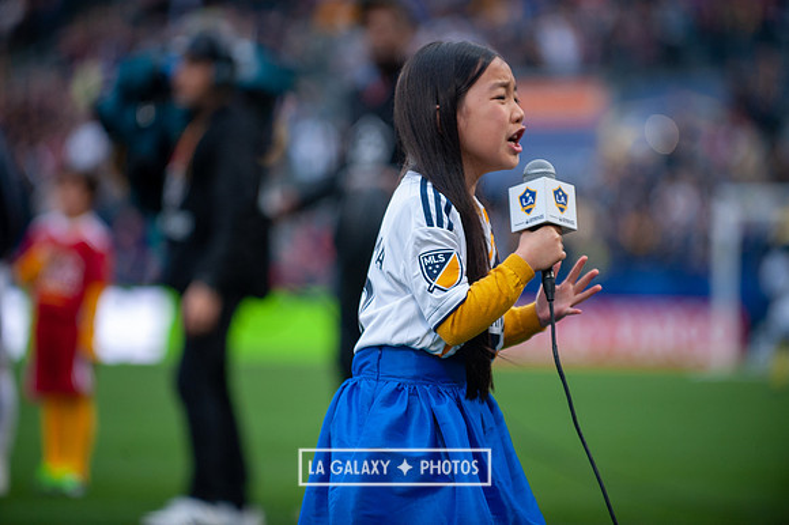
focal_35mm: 200
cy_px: 262
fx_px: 4381
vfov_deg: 6.9
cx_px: 394
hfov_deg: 10.3
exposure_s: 1/640
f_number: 2.8
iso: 640
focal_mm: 200
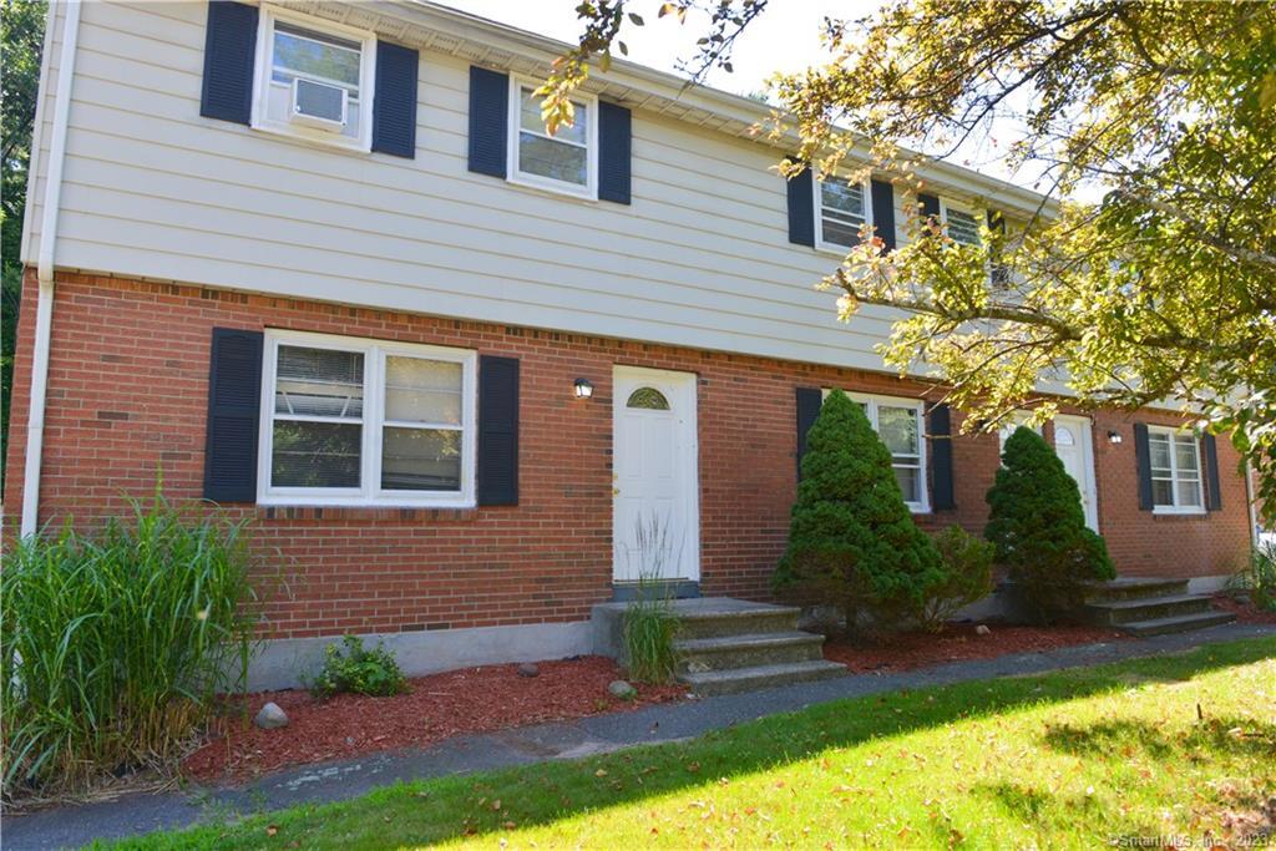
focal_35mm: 24
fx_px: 851
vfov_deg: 53.1
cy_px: 426
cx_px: 638
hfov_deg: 73.7
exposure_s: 1/320
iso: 500
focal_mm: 24
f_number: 7.1
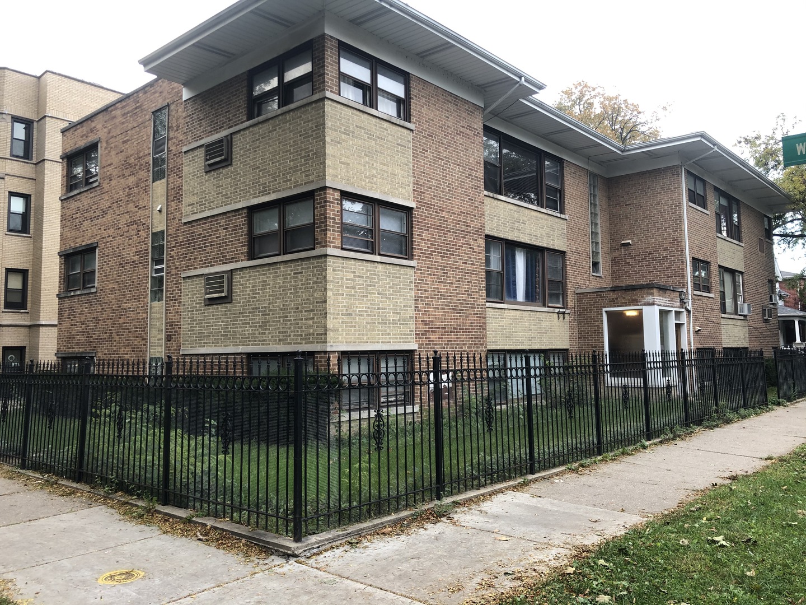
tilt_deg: +5.2
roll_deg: +0.6
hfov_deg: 63.4
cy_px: 302
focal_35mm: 28
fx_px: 652
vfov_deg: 49.7
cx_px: 403
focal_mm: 4
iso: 32
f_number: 1.8
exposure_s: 1/60
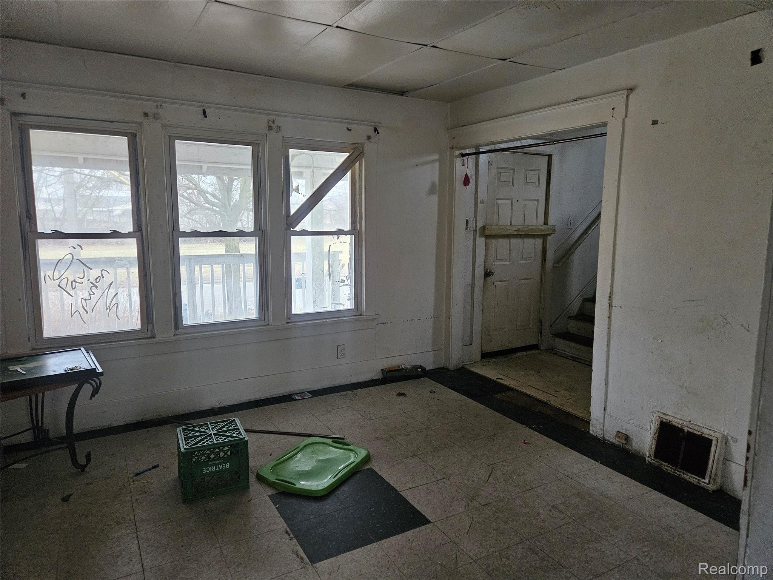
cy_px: 290
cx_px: 386
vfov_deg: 58.9
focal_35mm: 23
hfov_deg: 73.9
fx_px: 514
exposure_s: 1/120
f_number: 1.8
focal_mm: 5.4
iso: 800
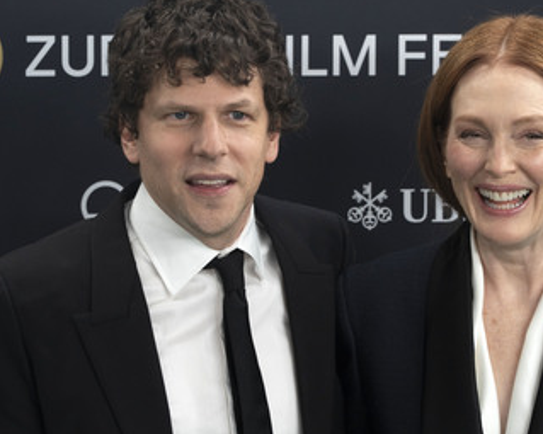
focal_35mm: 276
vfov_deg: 5.6
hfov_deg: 7.0
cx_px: 326
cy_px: 232
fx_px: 4434
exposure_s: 1/500
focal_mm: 200
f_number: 6.3
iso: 2000
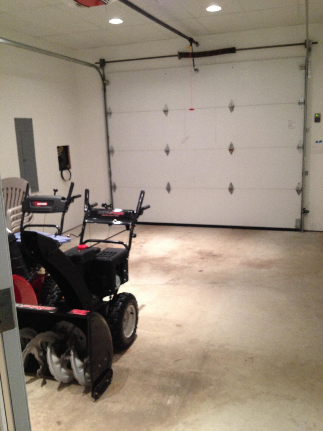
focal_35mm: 35
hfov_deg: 40.7
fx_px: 435
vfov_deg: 52.6
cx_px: 162
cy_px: 216
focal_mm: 4.28
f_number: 2.4
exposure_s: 1/20
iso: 200
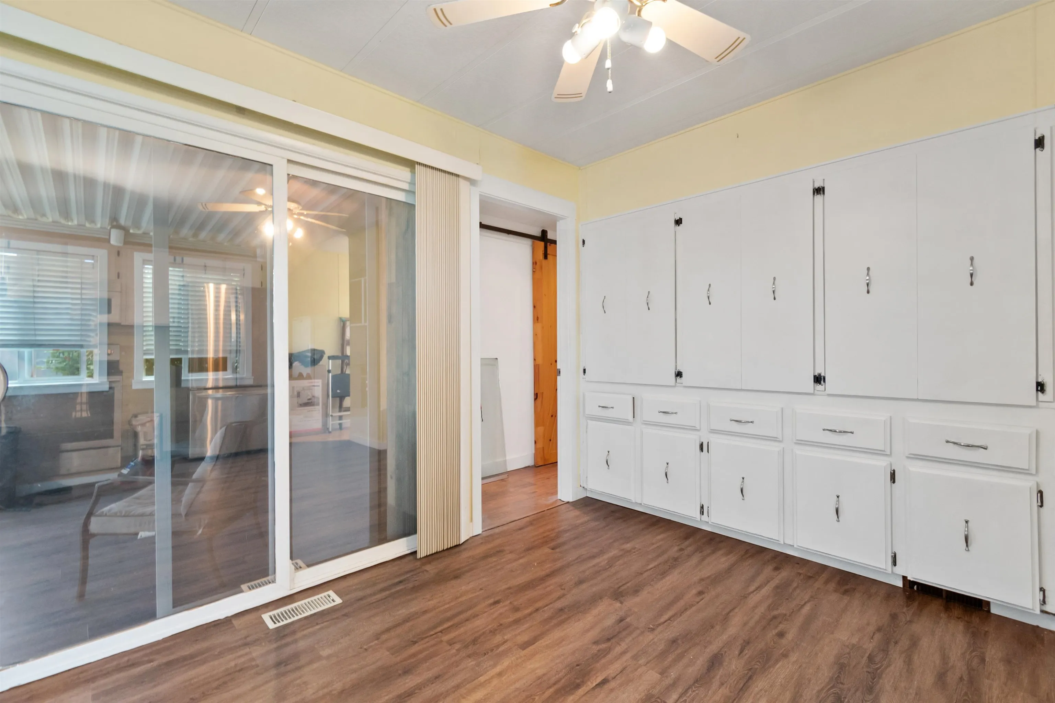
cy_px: 352
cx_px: 528
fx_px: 440
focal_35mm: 15
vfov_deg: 77.3
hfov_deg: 100.4
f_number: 8
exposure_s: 1/10
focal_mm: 10
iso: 200
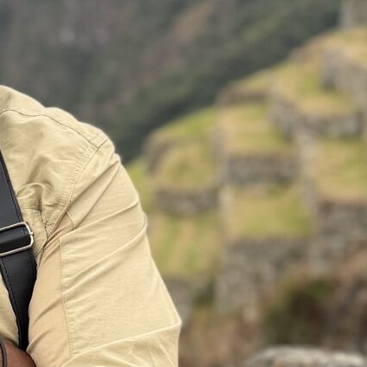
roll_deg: -3.1
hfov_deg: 13.3
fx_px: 1535
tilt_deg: -8.2
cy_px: 290
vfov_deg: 13.6
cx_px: -70
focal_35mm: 128
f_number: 1.78
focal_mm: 6.76
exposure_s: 1/186
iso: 100
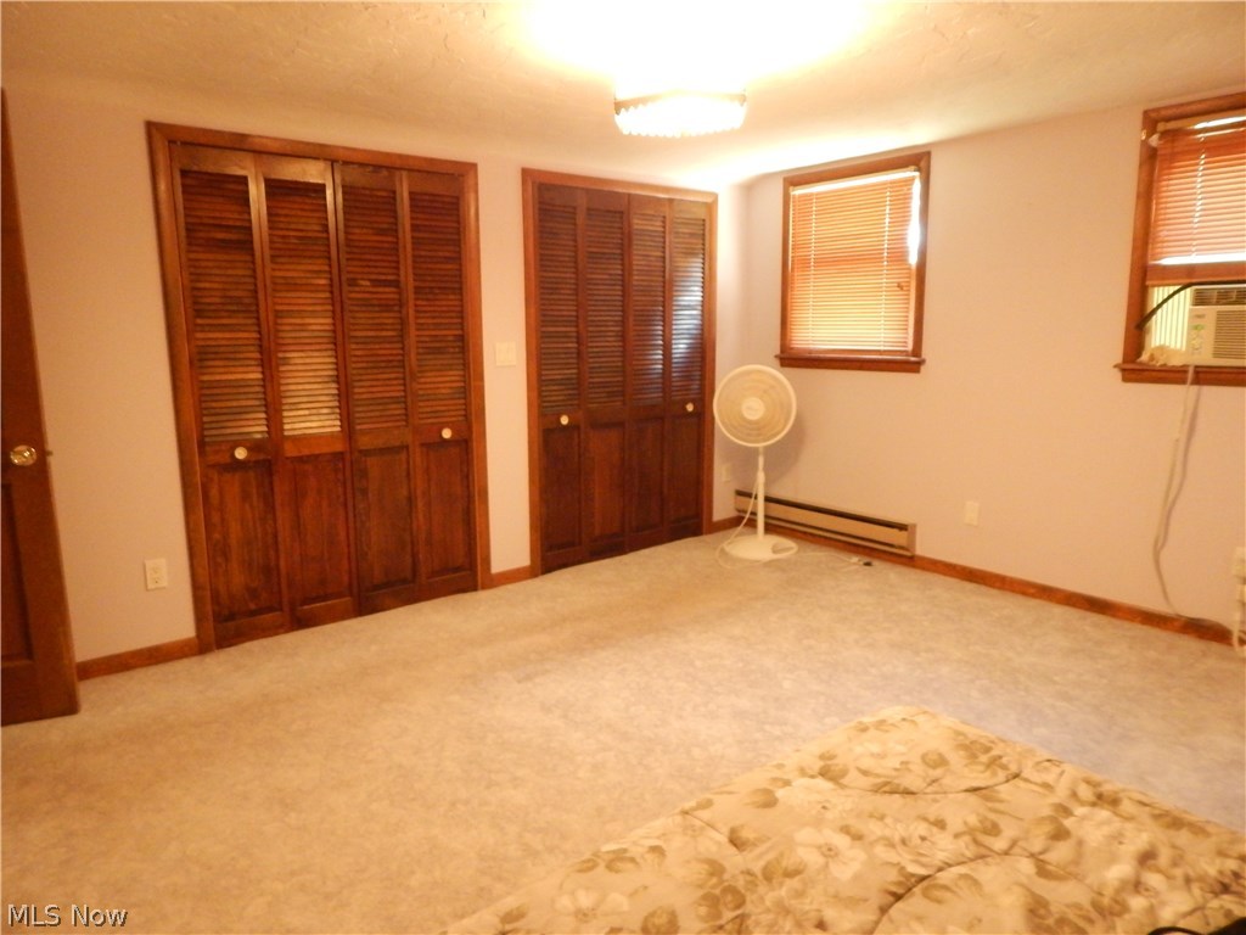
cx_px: 623
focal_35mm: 22
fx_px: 792
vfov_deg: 61.1
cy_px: 468
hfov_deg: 76.4
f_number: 3
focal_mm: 4
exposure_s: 1/8
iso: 720
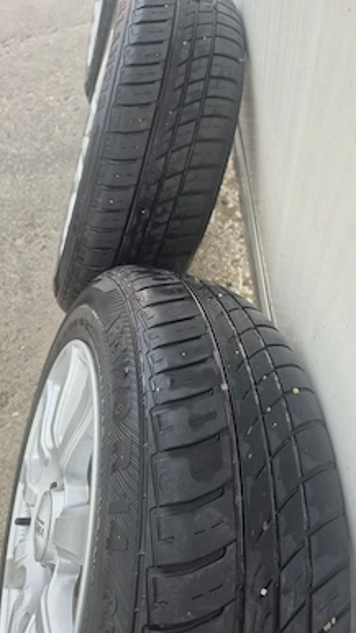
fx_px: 437
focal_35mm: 26
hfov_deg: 44.3
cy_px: 310
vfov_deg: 71.9
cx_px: 195
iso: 25
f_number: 1.8
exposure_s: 1/233
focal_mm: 5.4
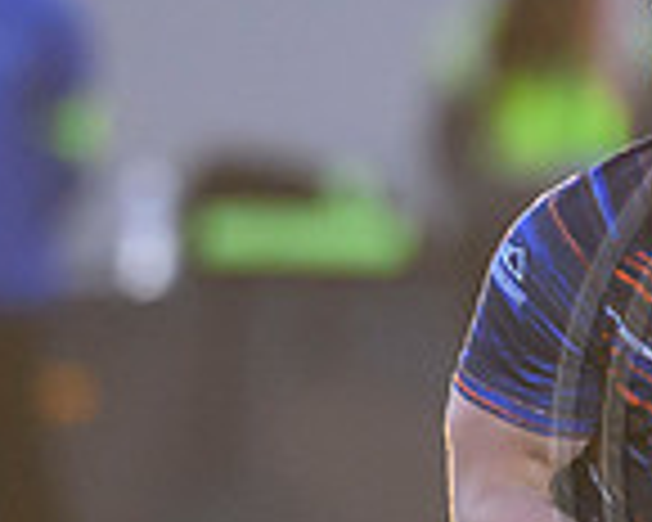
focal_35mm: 3855
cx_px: 548
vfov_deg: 0.4
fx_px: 74389
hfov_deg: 0.5
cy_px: 249
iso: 3200
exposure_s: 1/1600
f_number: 4
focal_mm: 560
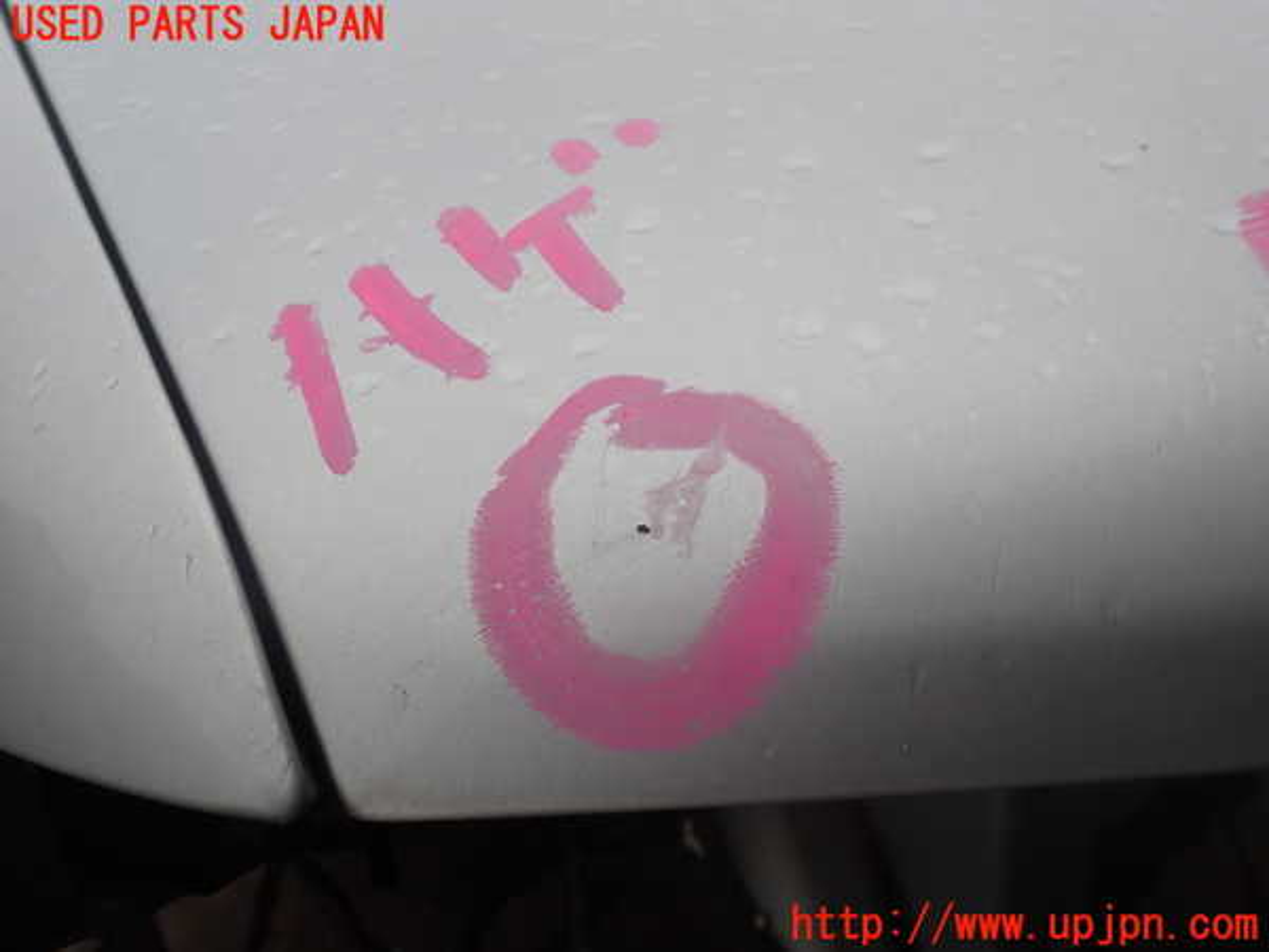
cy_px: 476
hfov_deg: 60.0
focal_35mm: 30
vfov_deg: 46.8
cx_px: 634
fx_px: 1100
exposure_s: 1/500
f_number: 3.2
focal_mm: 5.4
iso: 100
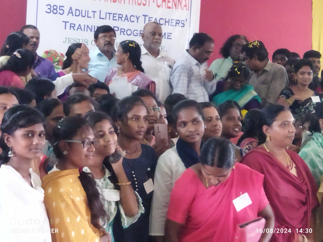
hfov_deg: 65.3
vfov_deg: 51.4
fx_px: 252
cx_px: 162
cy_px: 121
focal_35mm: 27
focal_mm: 4.71
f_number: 1.79
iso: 294
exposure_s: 1/33
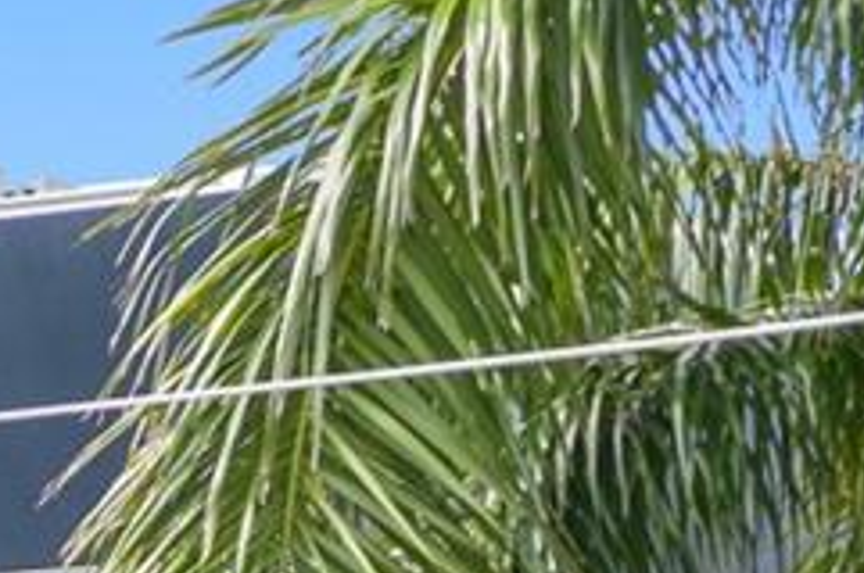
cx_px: -276
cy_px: 1381
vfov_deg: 6.9
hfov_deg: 10.8
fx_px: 4458
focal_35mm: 186
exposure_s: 1/200
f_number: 4
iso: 100
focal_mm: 10.26
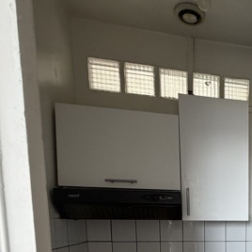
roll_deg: -0.4
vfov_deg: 38.8
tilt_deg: -8.3
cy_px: 262
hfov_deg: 38.1
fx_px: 305
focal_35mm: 37
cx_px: 271
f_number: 2.2
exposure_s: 1/114
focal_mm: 2.22
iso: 320
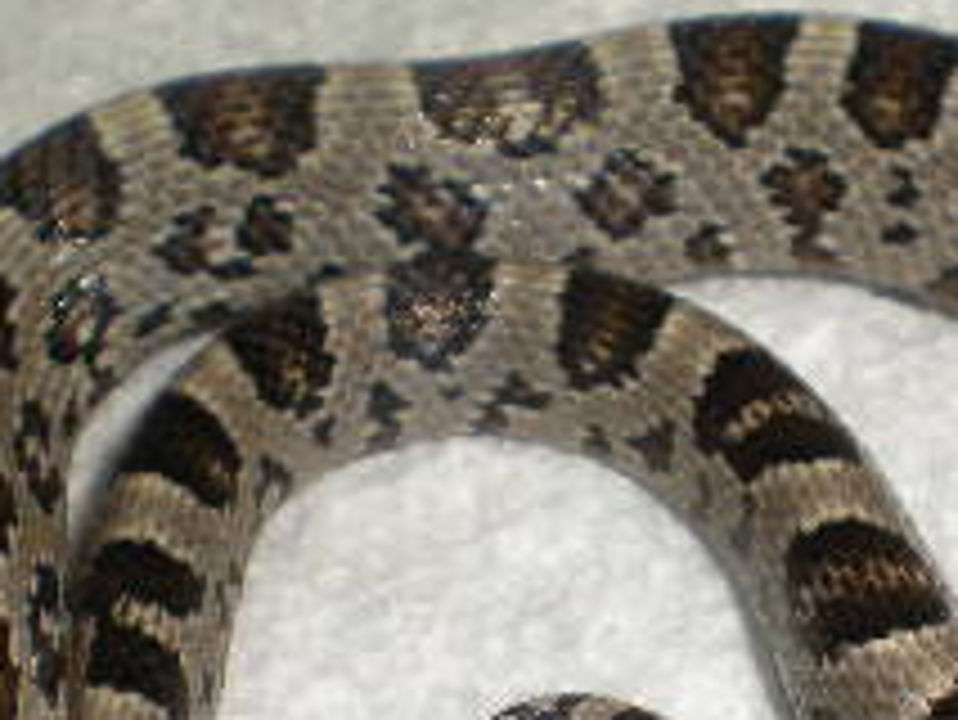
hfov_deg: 17.2
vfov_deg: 12.7
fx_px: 3157
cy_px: 868
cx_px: 684
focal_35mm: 114
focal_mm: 6.3
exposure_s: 1/30
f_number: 4.6
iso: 64
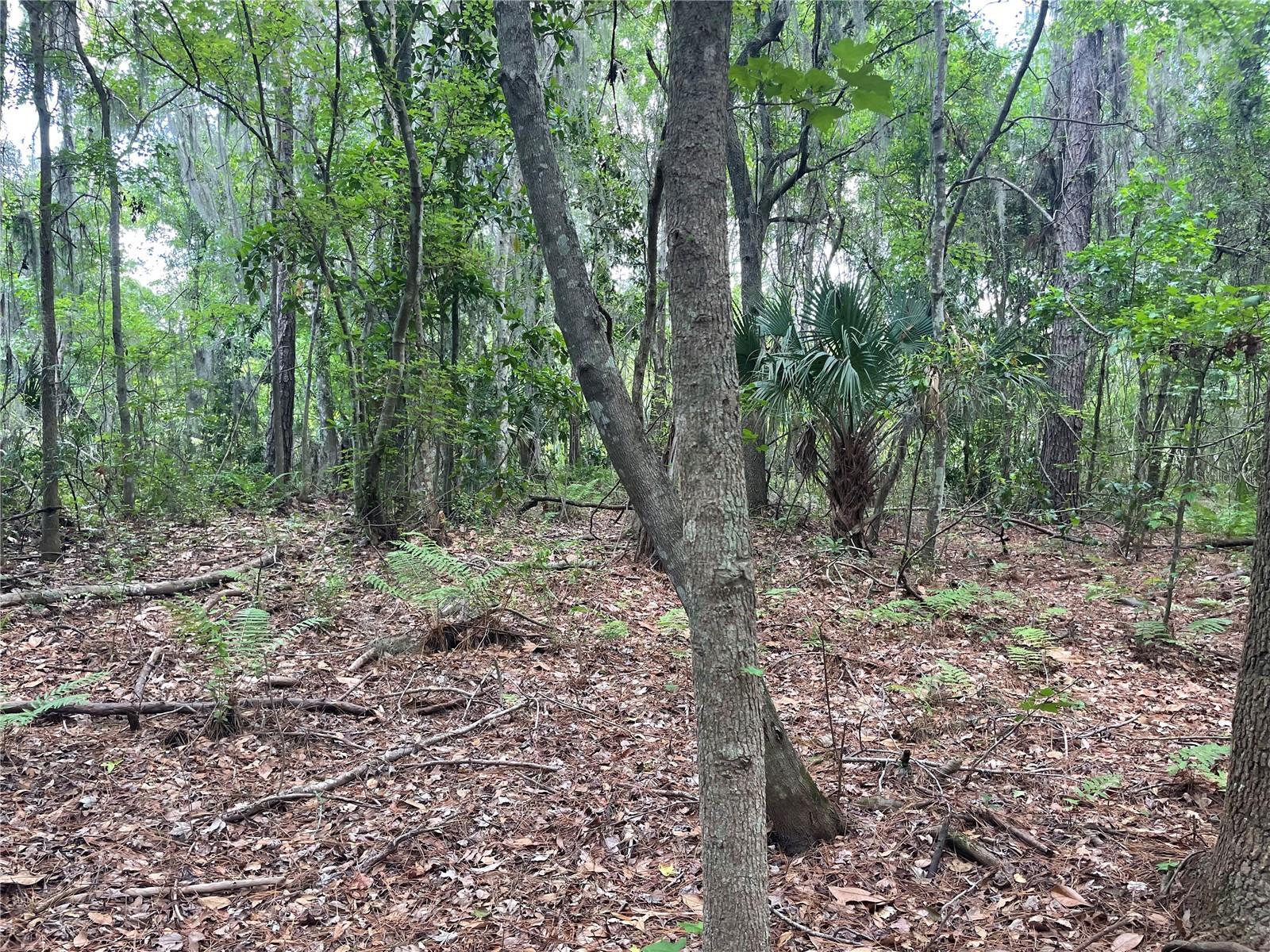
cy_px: 476
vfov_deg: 53.1
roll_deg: -2.3
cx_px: 635
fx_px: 954
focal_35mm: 26
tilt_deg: -1.9
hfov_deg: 67.3
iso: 125
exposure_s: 1/121
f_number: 1.6
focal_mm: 4.2
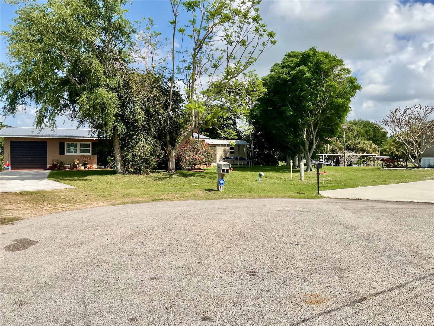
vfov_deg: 48.2
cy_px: 163
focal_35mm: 29
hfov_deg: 61.7
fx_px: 364
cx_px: 217
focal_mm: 3
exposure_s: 1/3125
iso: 16
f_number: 1.8
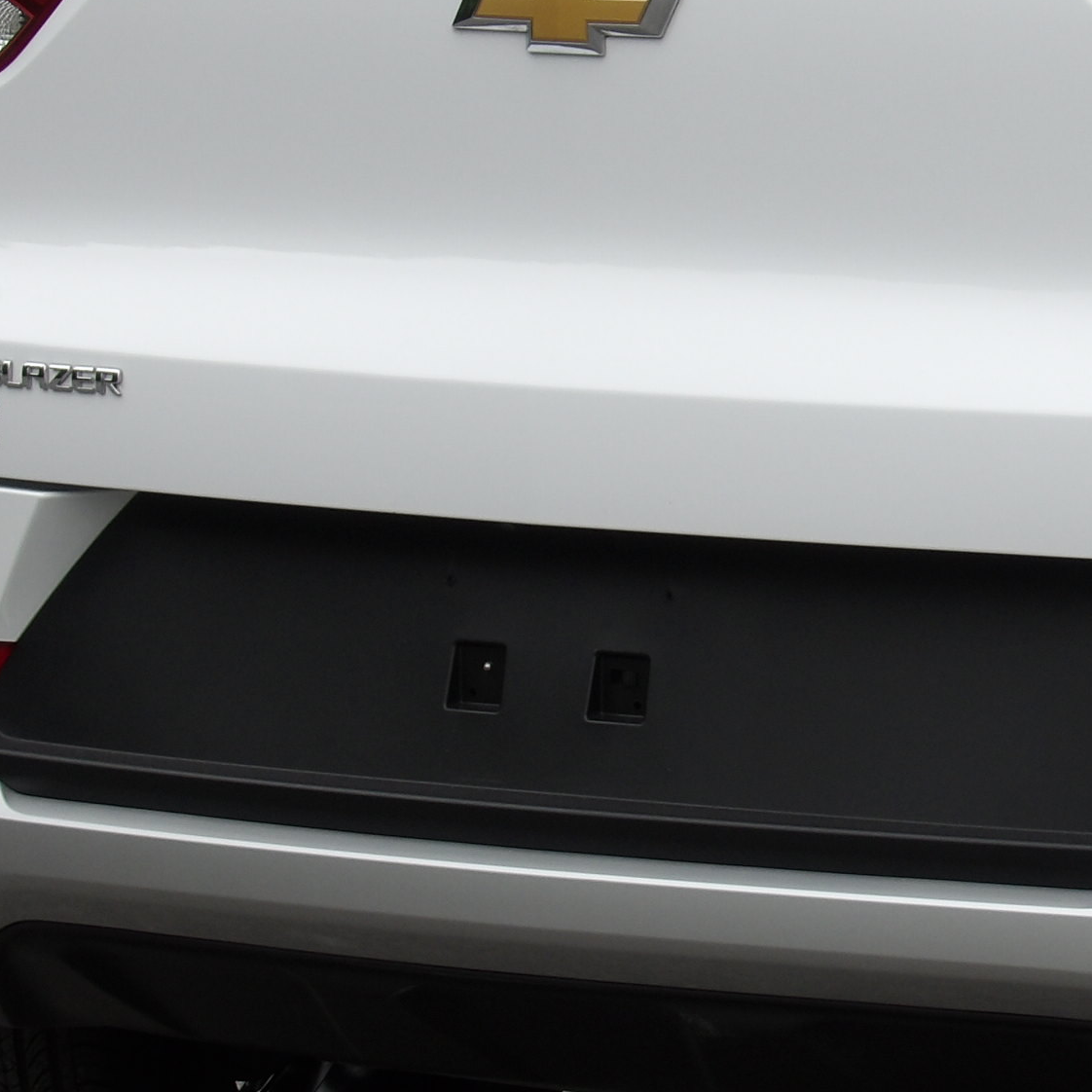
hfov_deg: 6.0
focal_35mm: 292
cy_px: 574
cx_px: 898
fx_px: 10422
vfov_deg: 6.0
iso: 100
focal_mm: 25.6
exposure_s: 1/175
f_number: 4.3
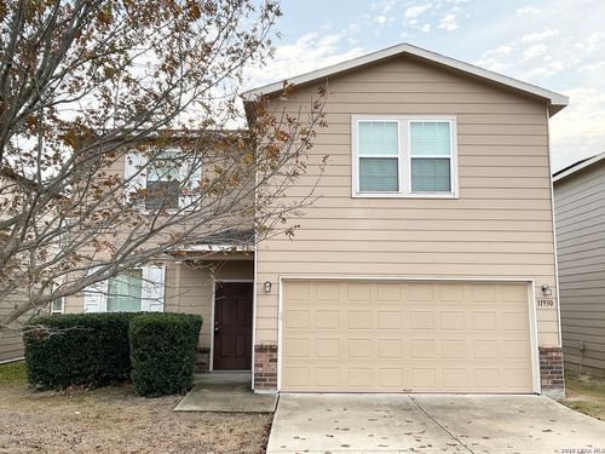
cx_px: 302
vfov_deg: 48.2
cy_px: 227
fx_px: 507
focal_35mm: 29
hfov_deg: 61.7
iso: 16
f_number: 1.8
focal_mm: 3
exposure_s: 1/391
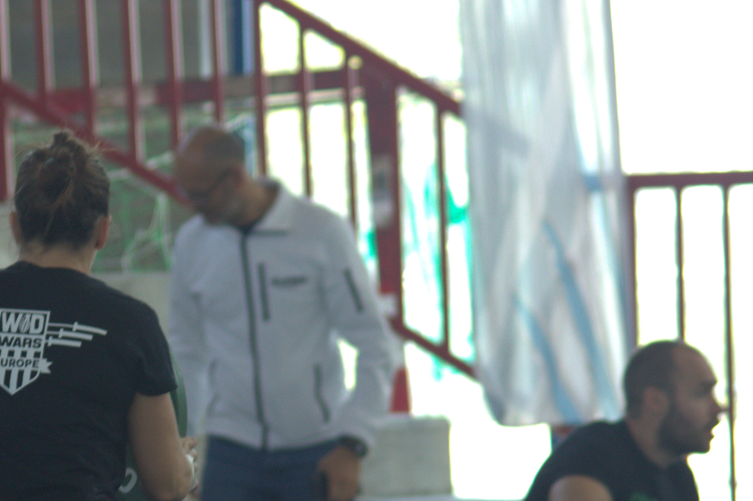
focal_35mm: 489
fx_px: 10225
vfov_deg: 2.8
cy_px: 403
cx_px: 69
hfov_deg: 4.2
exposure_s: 1/125
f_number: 5
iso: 800
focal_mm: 170
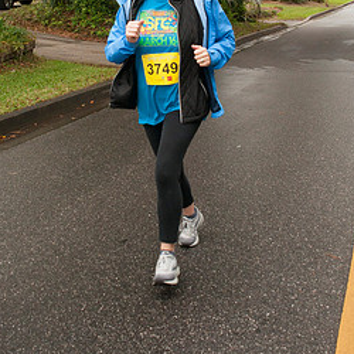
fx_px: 636
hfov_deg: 31.1
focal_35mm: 55
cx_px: 162
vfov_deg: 30.1
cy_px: 54
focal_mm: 24
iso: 800
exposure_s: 1/320
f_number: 7.1
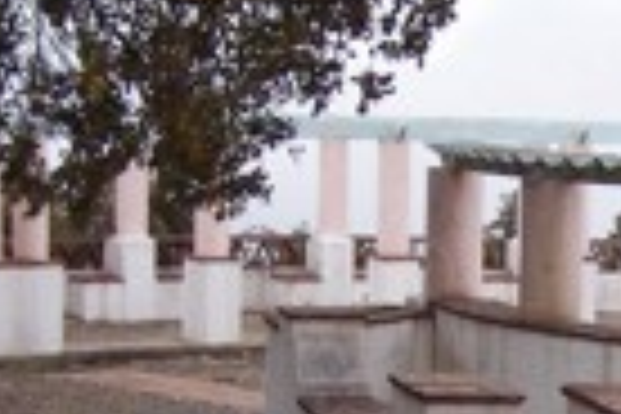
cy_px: 421
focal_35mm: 144
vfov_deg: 9.5
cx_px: 549
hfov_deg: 14.1
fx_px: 2484
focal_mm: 6.3
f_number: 2.8
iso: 80
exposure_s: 1/400
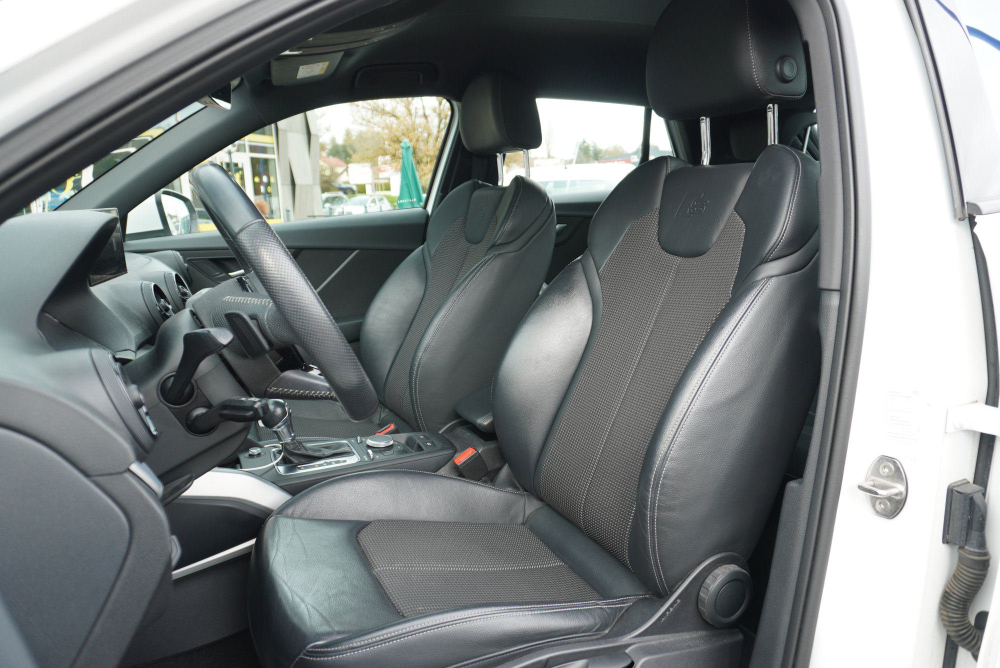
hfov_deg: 73.7
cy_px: 334
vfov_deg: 53.2
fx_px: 667
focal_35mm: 24
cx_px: 500
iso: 100
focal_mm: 16
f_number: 4
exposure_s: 1/40
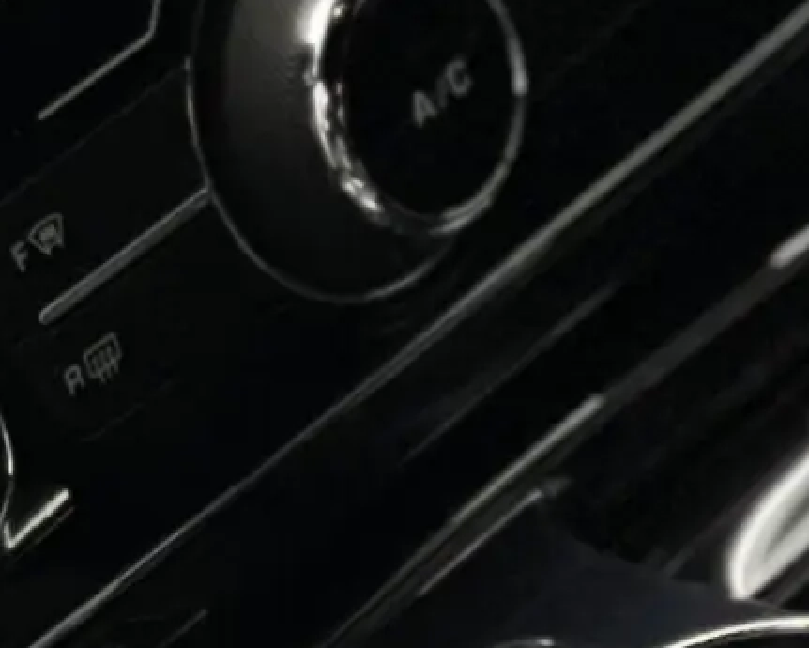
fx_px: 9867
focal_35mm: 412
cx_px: 2264
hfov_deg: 4.5
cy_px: 865
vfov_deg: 3.7
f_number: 2
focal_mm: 6
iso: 64
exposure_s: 1/122
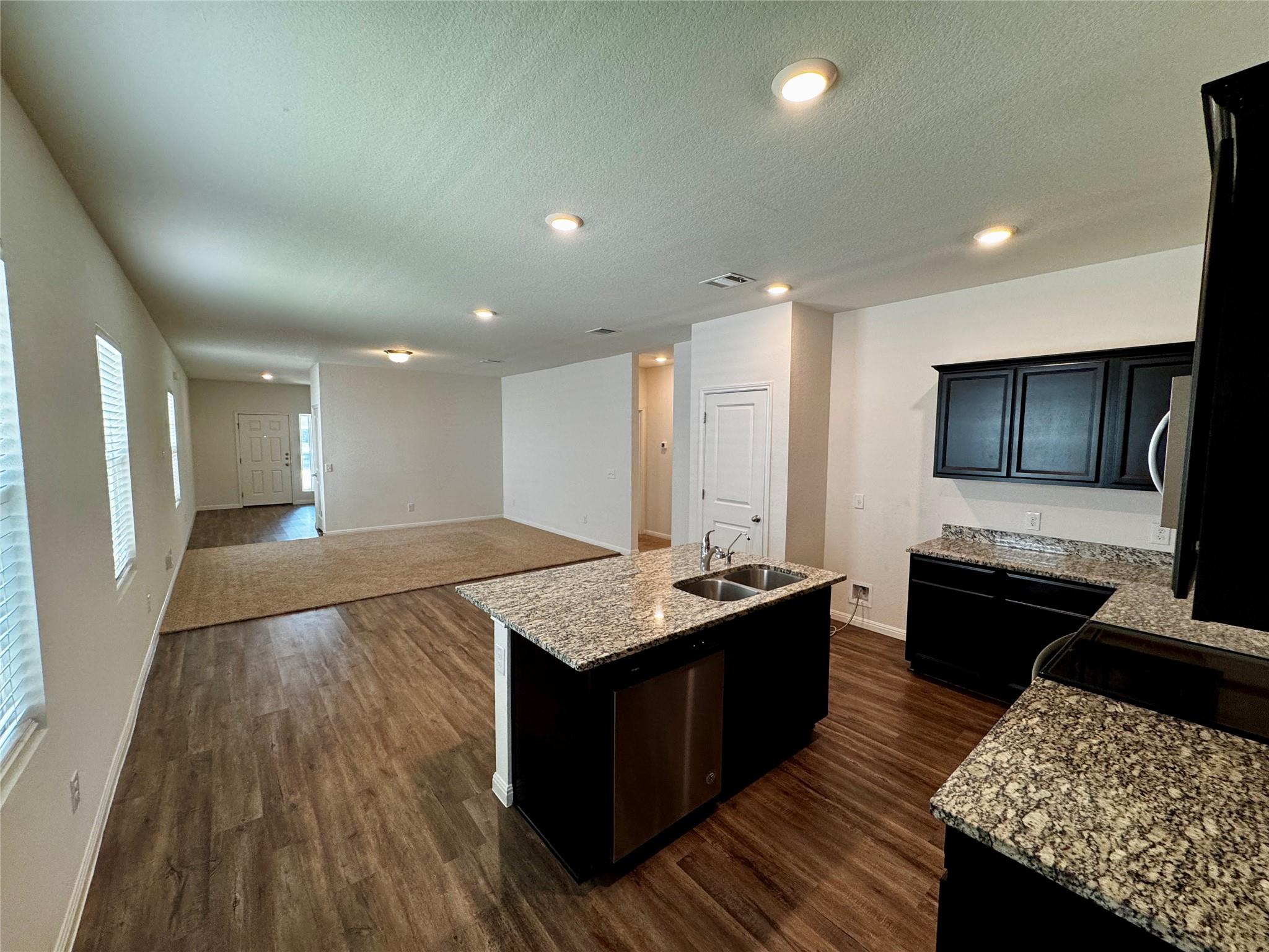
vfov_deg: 85.7
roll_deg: -0.4
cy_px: 476
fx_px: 513
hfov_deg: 102.1
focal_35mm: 14
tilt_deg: -5.0
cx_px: 634
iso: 200
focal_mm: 2.22
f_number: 2.2
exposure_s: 1/120
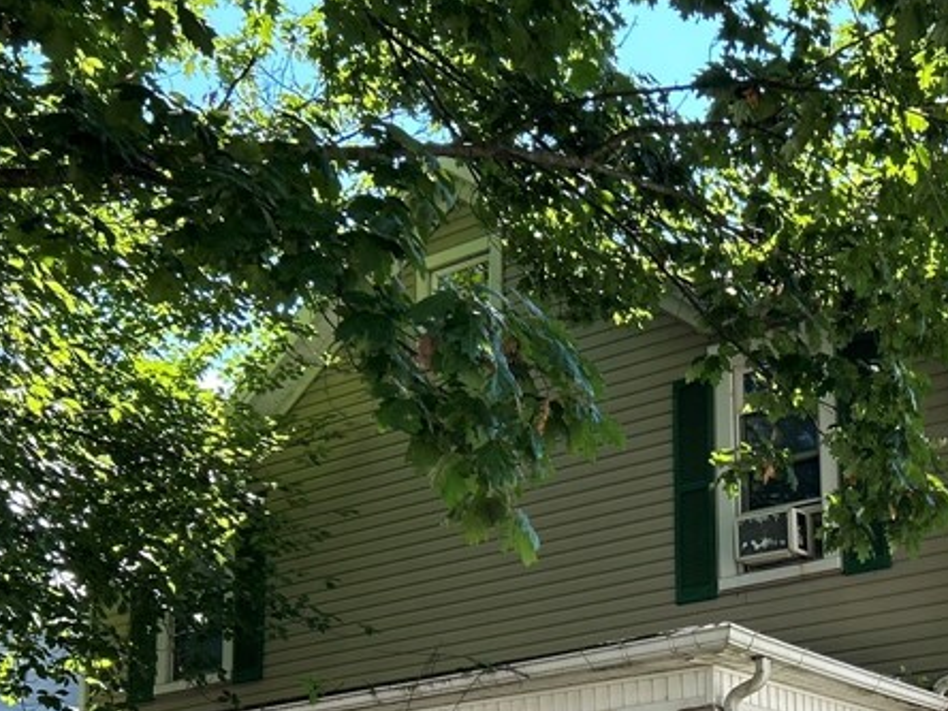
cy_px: 730
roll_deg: +2.5
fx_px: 1643
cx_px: 788
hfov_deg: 31.2
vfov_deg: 23.3
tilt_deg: +11.7
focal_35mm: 60
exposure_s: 1/533
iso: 50
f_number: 1.5
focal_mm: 5.7
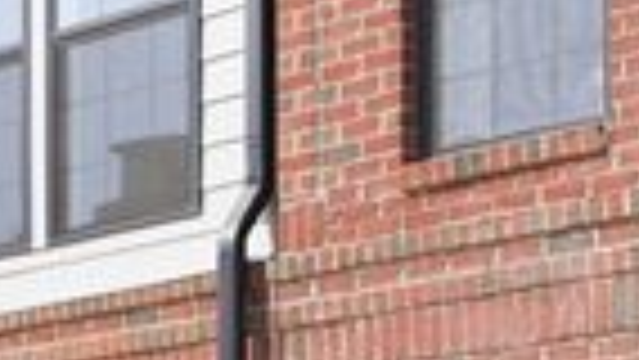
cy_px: 551
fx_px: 2187
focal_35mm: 129
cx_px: 225
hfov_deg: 16.6
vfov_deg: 9.2
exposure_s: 1/160
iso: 250
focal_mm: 35
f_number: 7.1
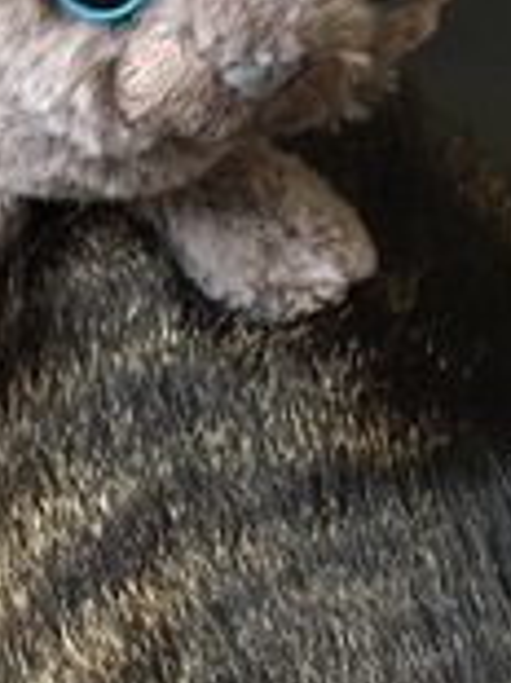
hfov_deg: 17.3
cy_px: 207
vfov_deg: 23.2
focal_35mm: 84
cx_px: 70
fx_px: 1656
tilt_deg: -47.9
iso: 200
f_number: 2.2
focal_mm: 4.15
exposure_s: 1/15
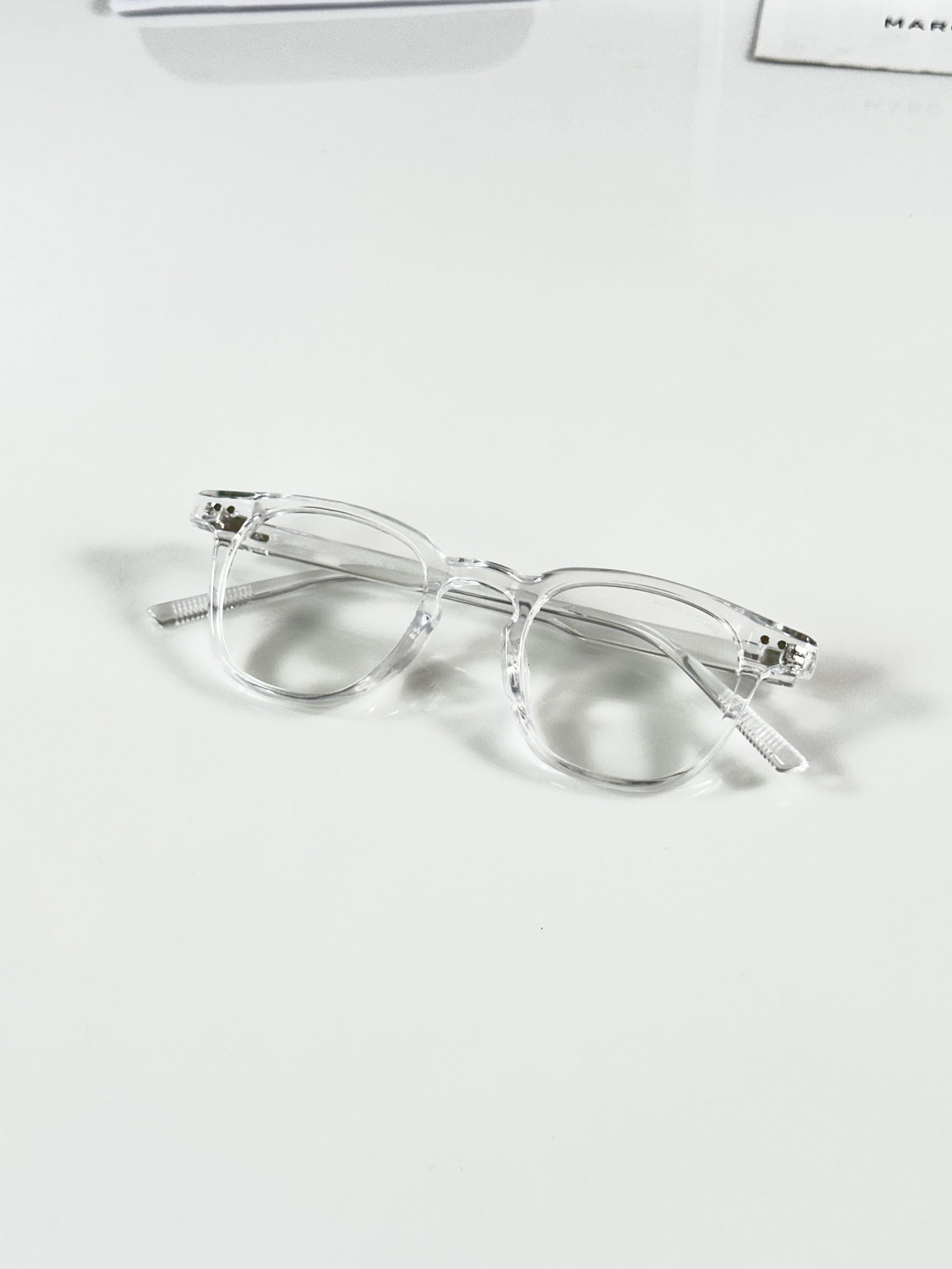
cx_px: 476
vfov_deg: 39.7
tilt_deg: -48.7
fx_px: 1760
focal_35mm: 48
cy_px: 634
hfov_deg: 30.3
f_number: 1.78
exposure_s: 1/100
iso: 40
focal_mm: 6.86
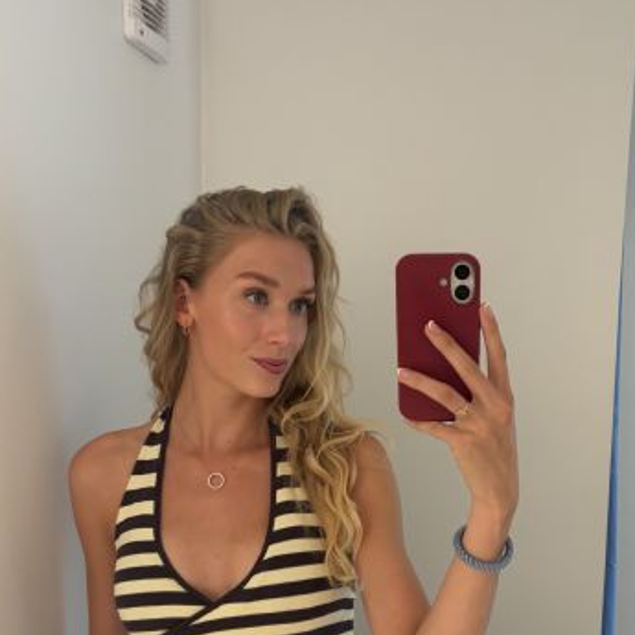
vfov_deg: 41.5
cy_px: 407
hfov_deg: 41.6
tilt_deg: -6.7
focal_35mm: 40
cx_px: 388
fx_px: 830
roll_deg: -1.6
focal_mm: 5.96
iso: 200
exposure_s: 1/100
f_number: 1.6
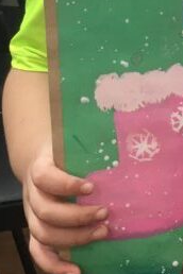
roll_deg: +0.8
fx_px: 892
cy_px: -40
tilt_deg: -11.9
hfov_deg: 11.4
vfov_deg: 16.8
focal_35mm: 117
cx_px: 240
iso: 32
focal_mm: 4.15
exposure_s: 1/33
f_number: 2.2
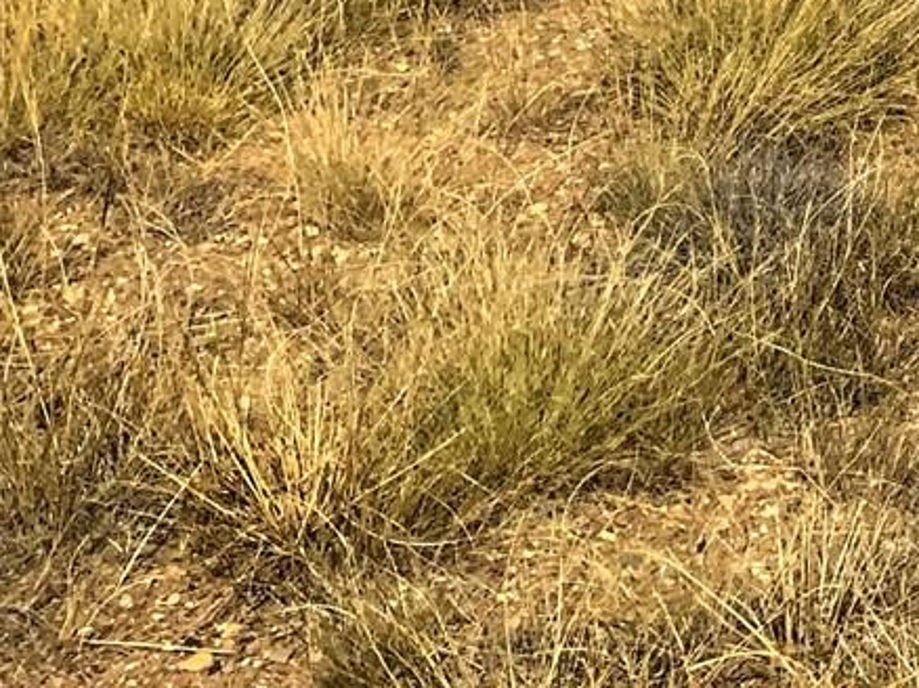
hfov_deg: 15.7
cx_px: 1674
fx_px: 2813
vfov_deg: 12.8
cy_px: -501
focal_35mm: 106
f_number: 1.8
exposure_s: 1/3125
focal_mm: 3
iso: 16
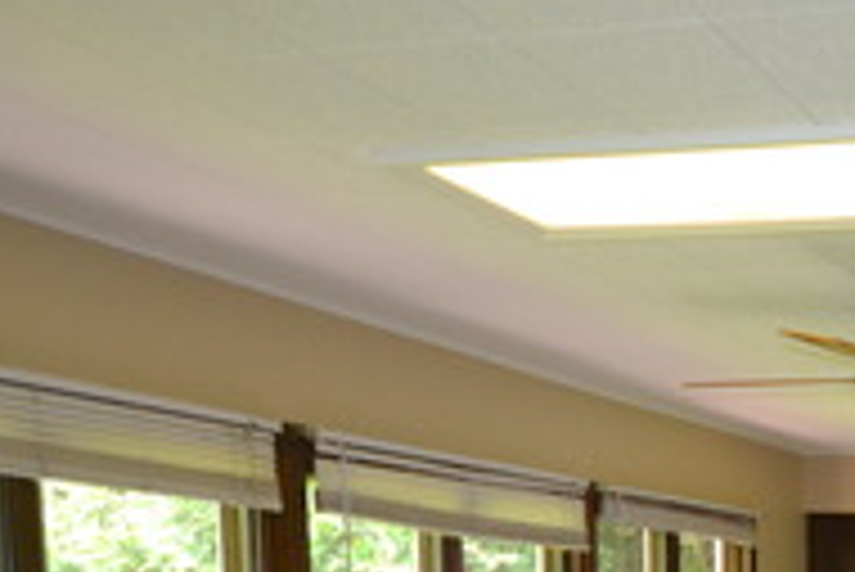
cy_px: 763
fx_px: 1324
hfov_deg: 29.7
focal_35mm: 56
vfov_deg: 21.7
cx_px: 1071
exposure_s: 1/60
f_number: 4.2
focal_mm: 11
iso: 1000
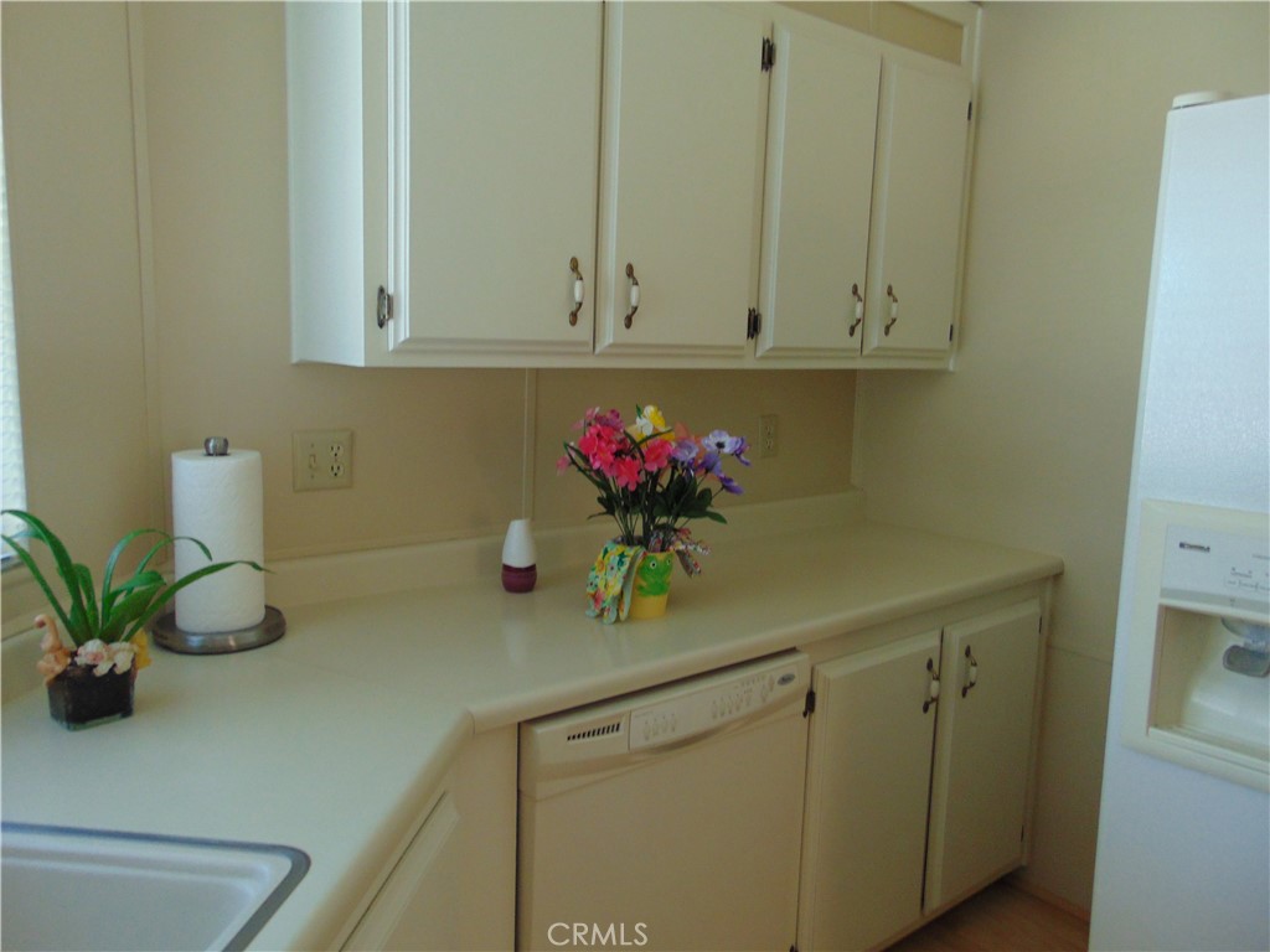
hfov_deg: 69.4
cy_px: 476
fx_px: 917
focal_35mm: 25
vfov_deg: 54.9
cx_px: 635
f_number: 3
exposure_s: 1/30
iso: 100
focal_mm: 4.5
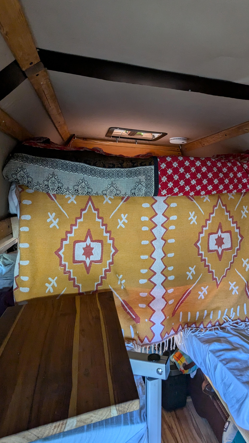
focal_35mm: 21
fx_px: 246
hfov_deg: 52.7
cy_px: 202
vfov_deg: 83.6
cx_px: 163
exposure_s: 1/23.8
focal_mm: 2.35
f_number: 2.2
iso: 169
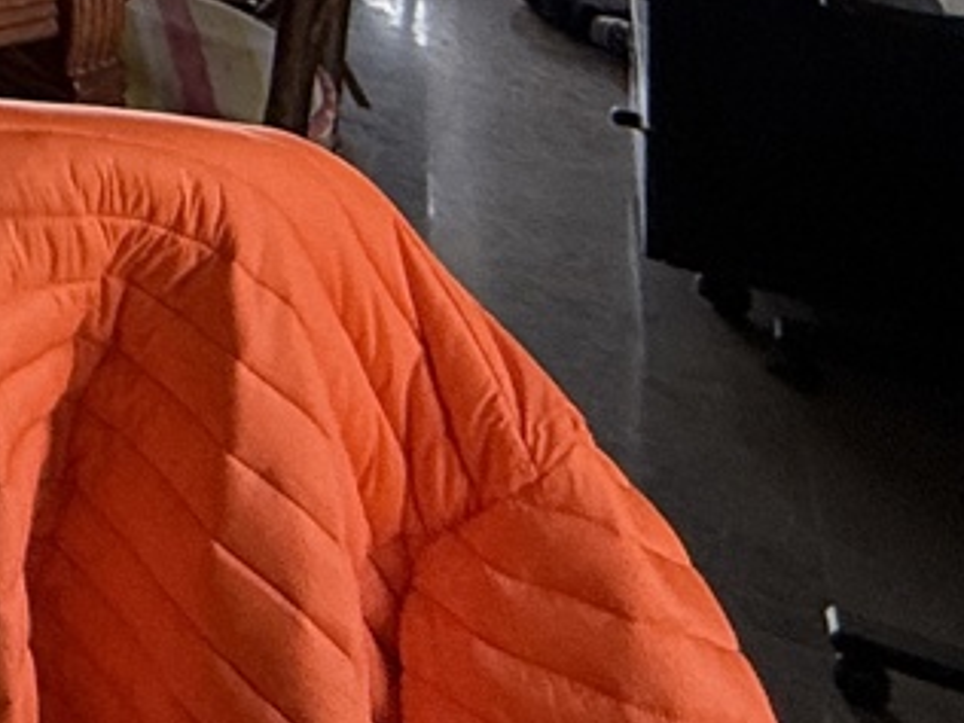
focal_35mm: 85
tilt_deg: -0.7
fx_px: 2367
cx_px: -1254
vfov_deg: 13.1
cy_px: -1013
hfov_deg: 15.2
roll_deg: +0.1
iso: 100
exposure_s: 1/99
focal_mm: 2.22
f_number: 2.2
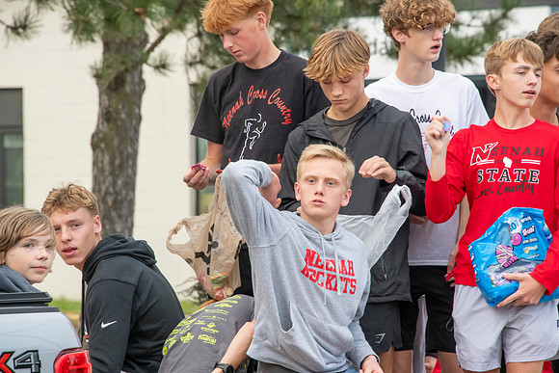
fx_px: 4659
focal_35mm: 300
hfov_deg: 6.9
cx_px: 280
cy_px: 186
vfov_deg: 4.6
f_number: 11
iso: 3200
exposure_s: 1/320
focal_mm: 300
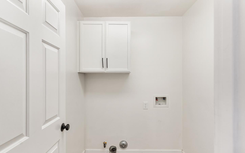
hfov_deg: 91.1
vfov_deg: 64.9
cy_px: 82
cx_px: 121
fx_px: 120
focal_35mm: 18
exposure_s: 1/8
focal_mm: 17
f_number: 5.6
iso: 400
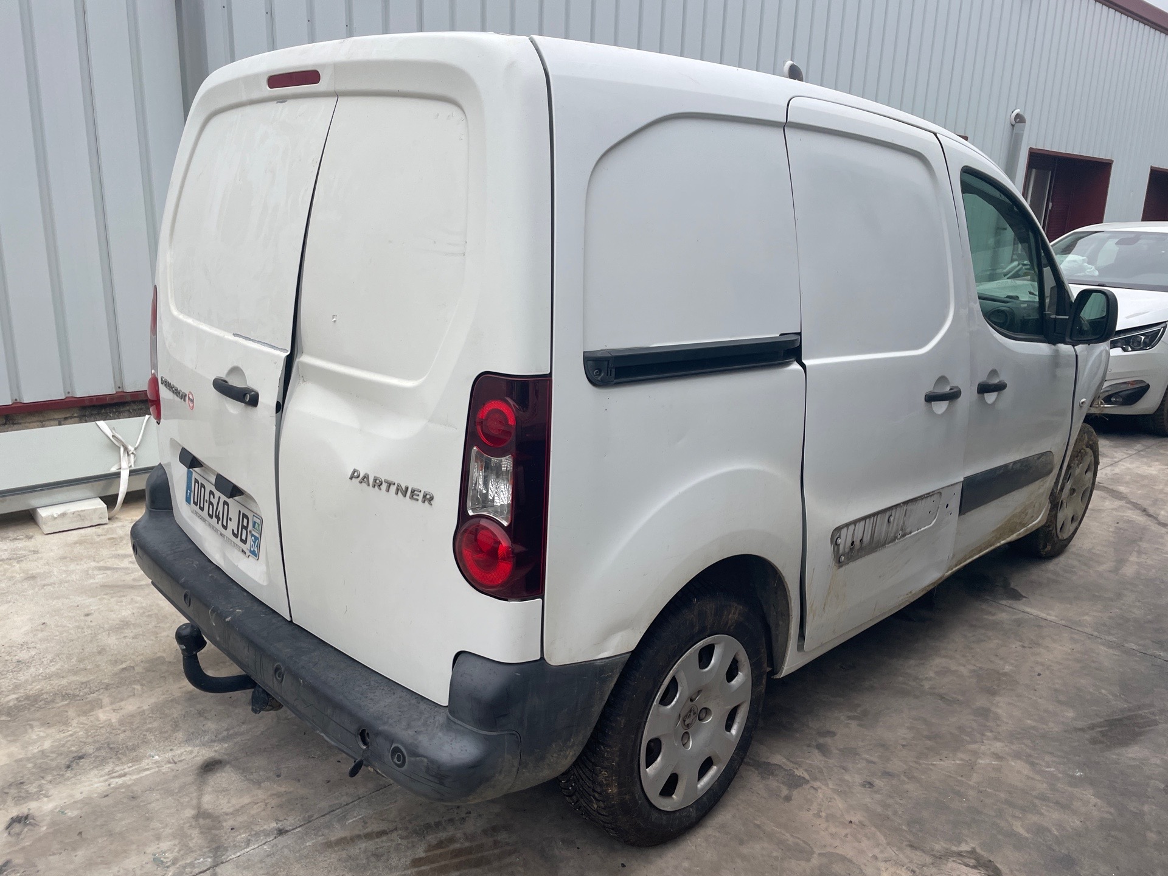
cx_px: 584
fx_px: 877
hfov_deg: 67.3
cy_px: 438
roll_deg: -1.0
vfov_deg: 53.1
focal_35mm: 26
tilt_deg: -15.0
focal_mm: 4.2
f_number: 1.6
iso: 32
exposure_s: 1/602
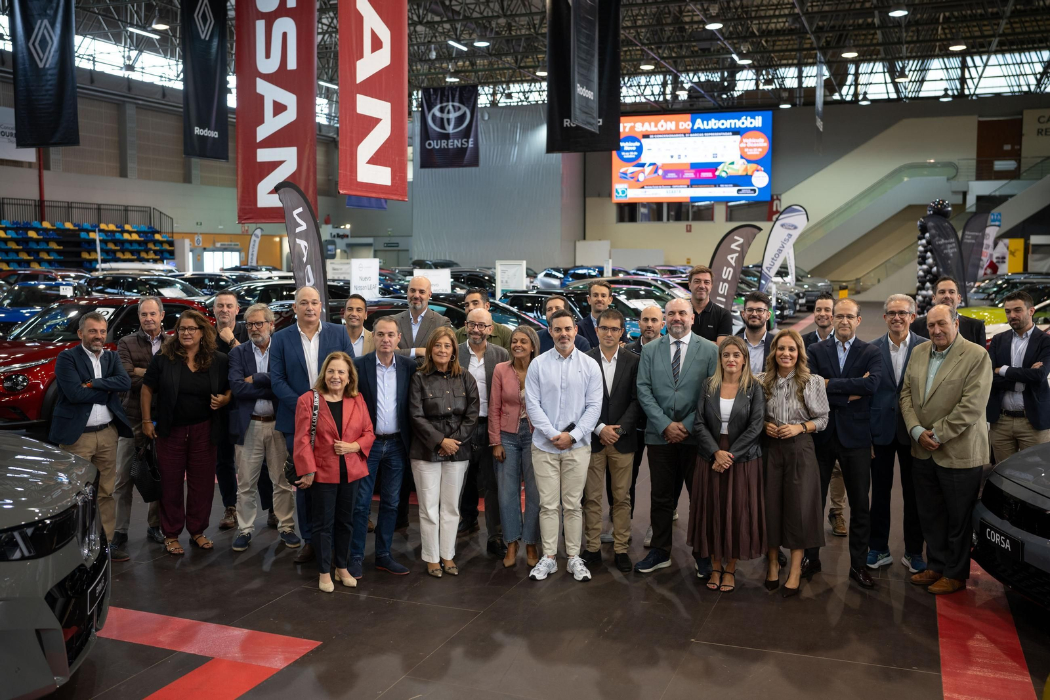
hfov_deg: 52.8
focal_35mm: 36
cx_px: 508
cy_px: 340
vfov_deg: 36.6
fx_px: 1057
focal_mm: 35
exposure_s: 1/125
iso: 250
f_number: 1.8
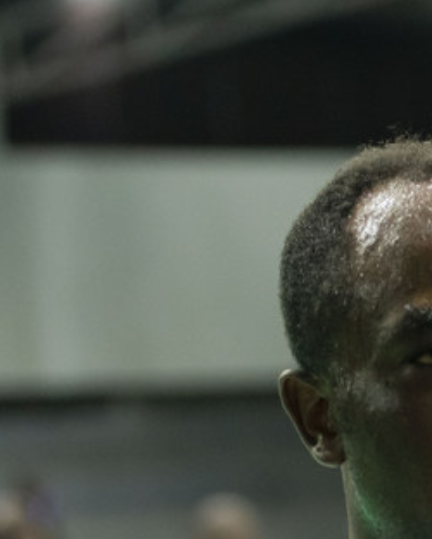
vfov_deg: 5.9
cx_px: 450
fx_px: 5157
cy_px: 866
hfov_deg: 4.8
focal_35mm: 323
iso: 1600
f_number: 2.8
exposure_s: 1/80
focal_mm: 70
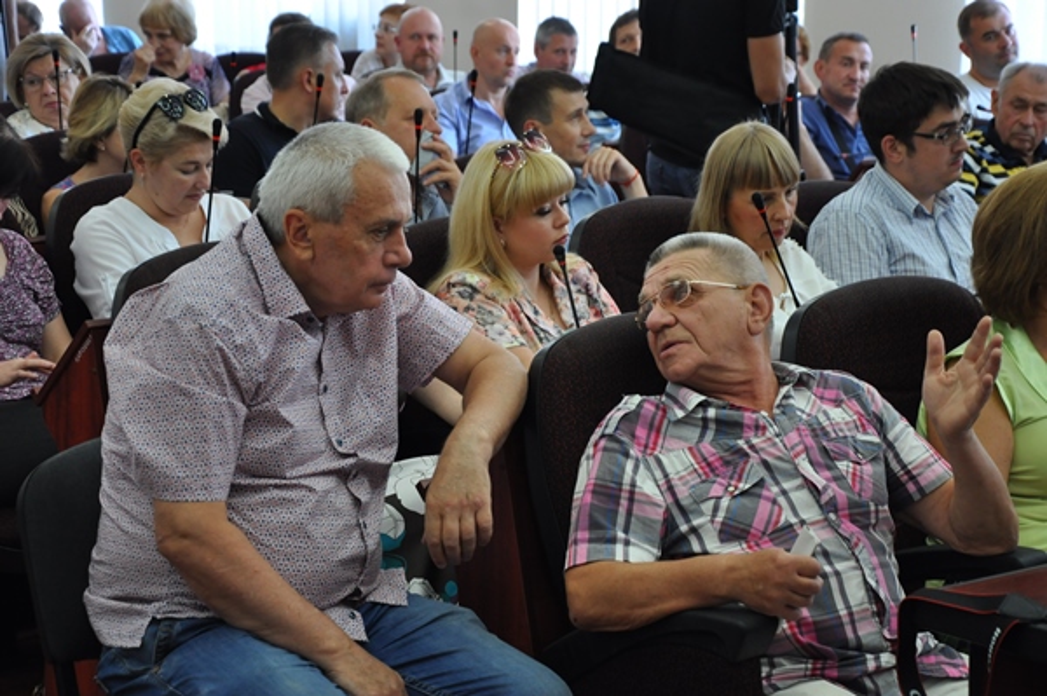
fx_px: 2528
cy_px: 348
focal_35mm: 87
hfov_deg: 23.4
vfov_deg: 15.7
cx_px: 524
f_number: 5
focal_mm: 58
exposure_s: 1/30
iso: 800
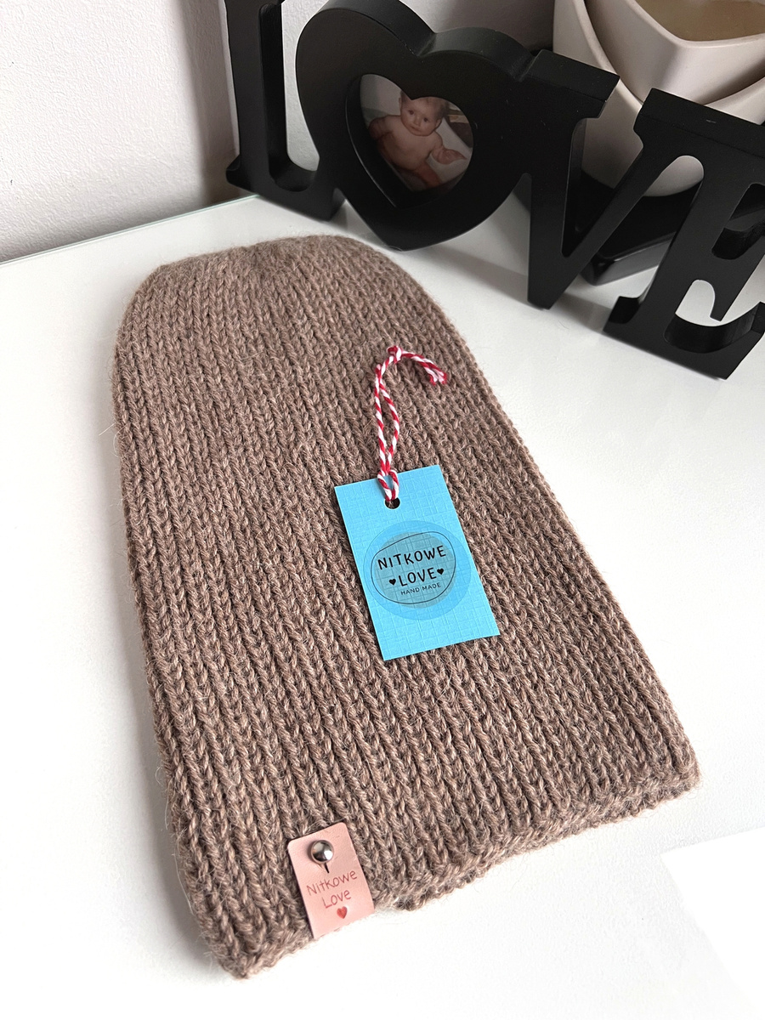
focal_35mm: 26
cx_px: 382
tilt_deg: -61.8
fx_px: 766
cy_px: 510
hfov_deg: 53.1
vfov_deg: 67.3
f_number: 1.5
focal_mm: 5.7
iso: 160
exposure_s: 1/60
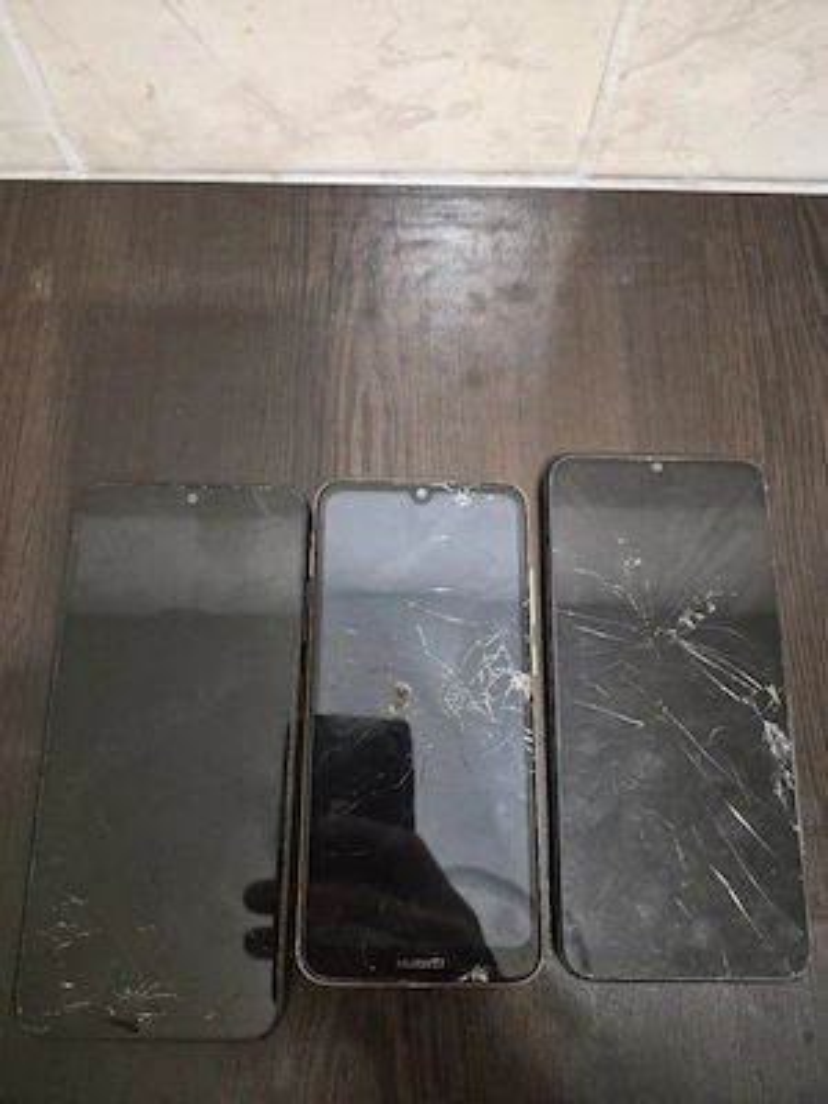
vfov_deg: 73.9
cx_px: 414
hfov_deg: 58.9
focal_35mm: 23
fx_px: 734
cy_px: 552
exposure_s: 1/100
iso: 2500
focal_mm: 5.4
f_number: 1.8
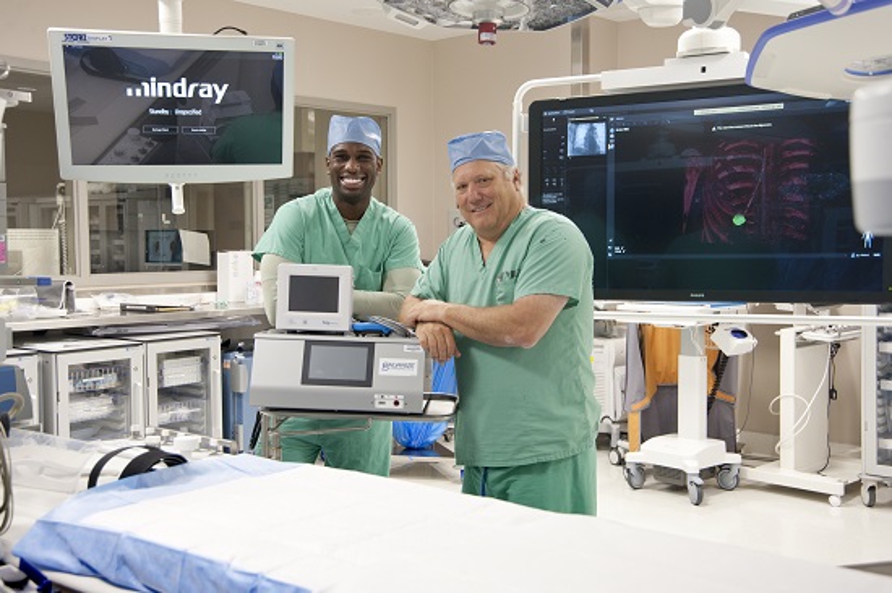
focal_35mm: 45
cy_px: 296
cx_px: 446
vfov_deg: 29.8
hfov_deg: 43.6
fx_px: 1114
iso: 400
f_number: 7.1
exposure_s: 1/40
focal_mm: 45
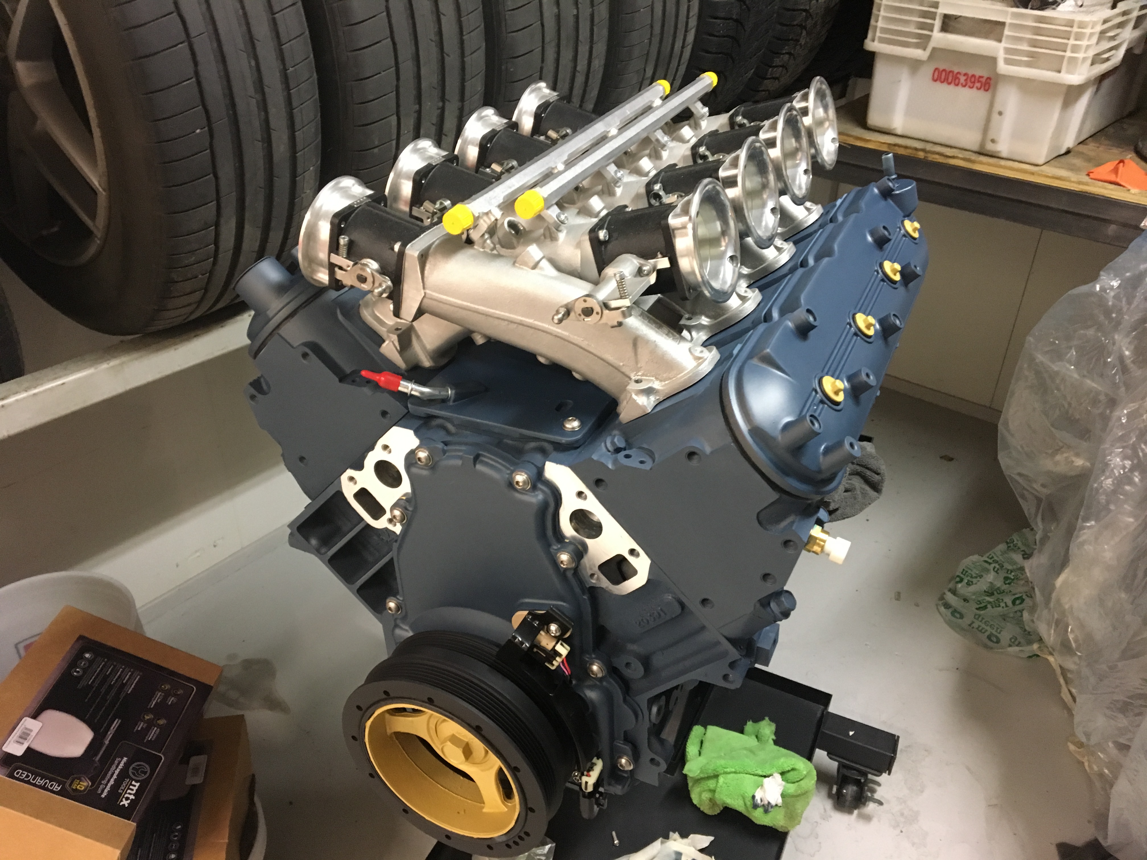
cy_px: 430
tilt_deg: -32.5
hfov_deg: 61.7
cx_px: 574
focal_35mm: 29
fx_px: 961
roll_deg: -0.4
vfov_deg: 48.2
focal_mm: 4.15
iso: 200
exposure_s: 1/20
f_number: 2.2
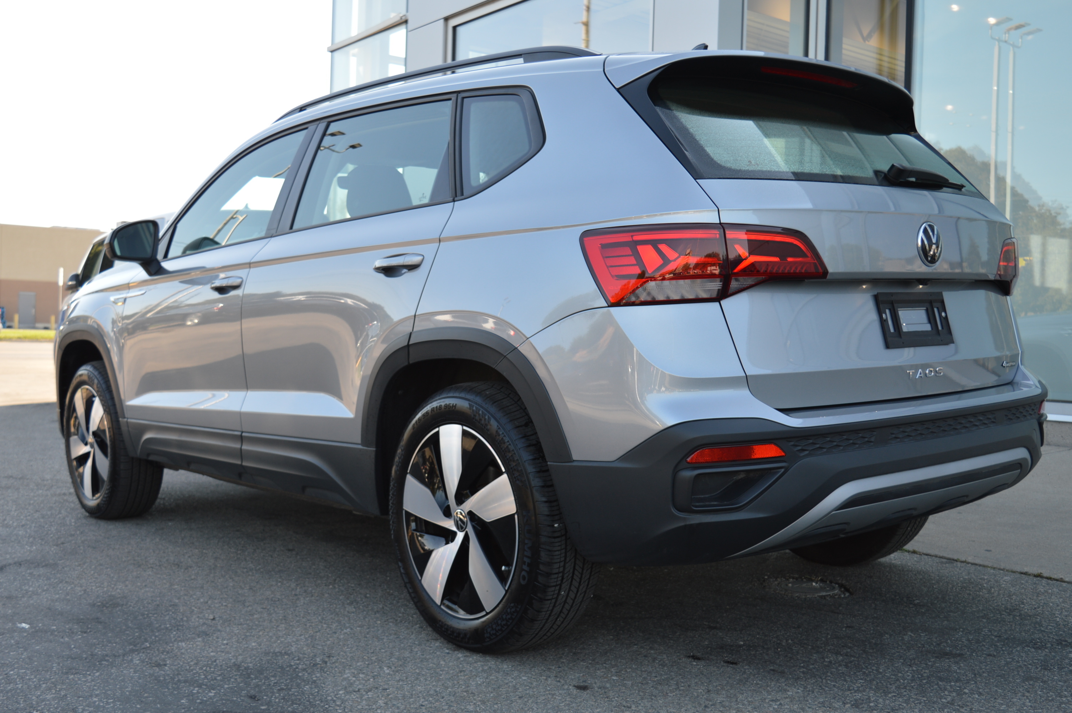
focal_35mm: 39
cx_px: 536
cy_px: 356
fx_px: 1160
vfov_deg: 34.1
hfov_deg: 49.6
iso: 100
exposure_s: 1/125
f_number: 5.6
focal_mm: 26
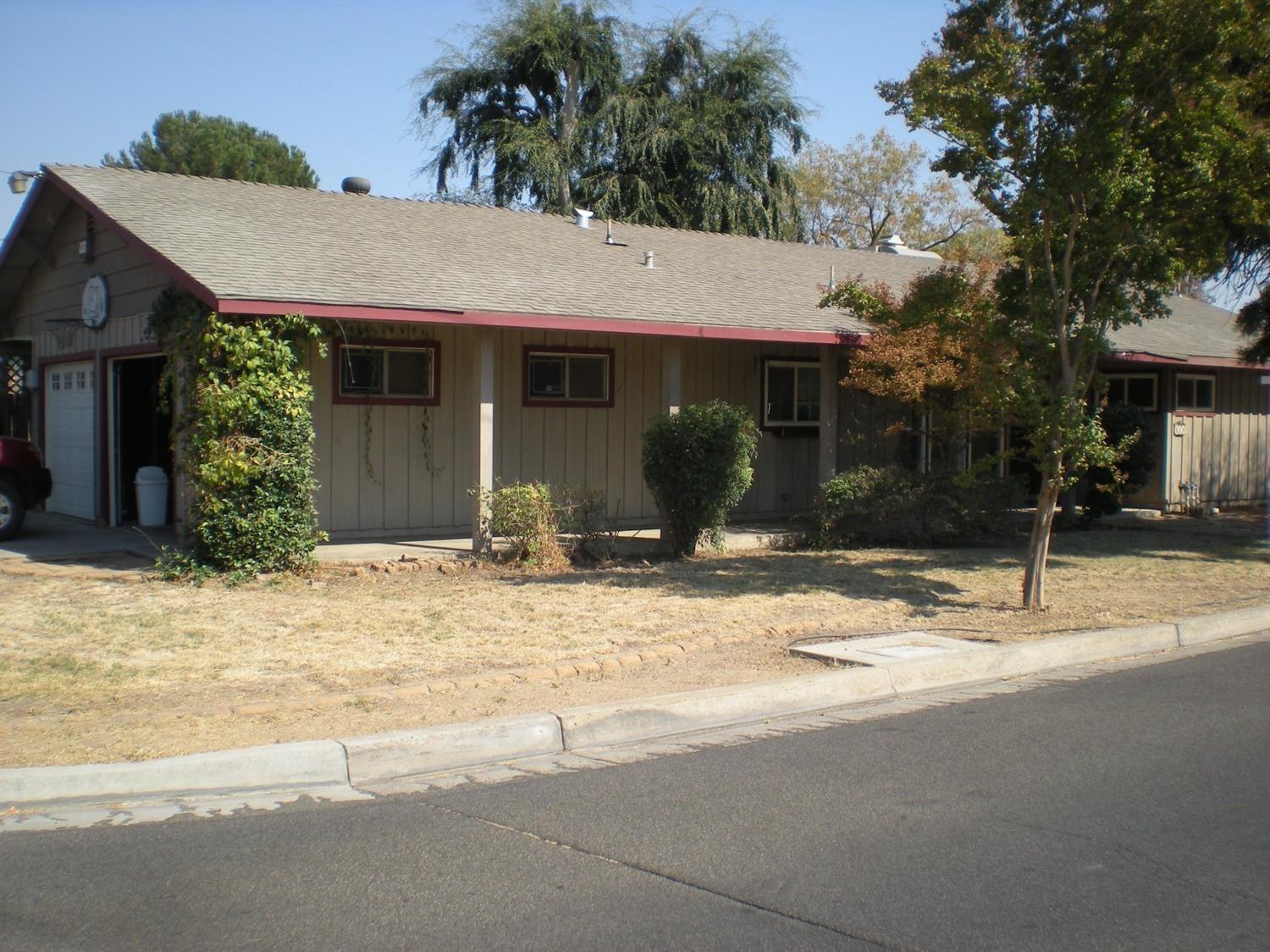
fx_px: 1394
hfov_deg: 49.0
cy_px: 476
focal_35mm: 38
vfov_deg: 37.7
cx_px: 635
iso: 64
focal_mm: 6.3
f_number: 4.6
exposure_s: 1/332
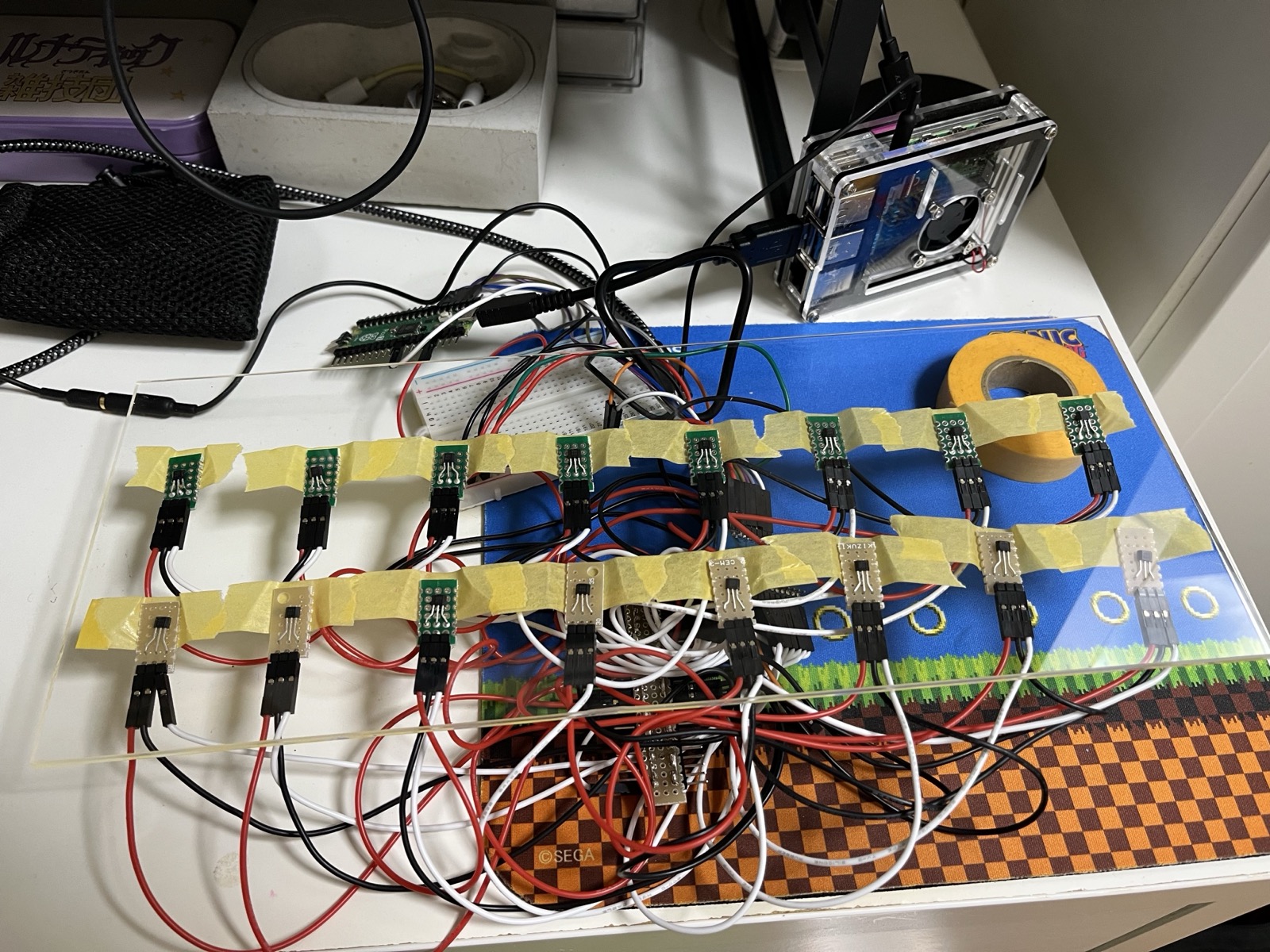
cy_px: 476
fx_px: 954
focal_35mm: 26
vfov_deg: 53.1
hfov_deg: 67.3
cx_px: 635
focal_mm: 5.1
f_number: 1.6
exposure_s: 1/71
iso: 125
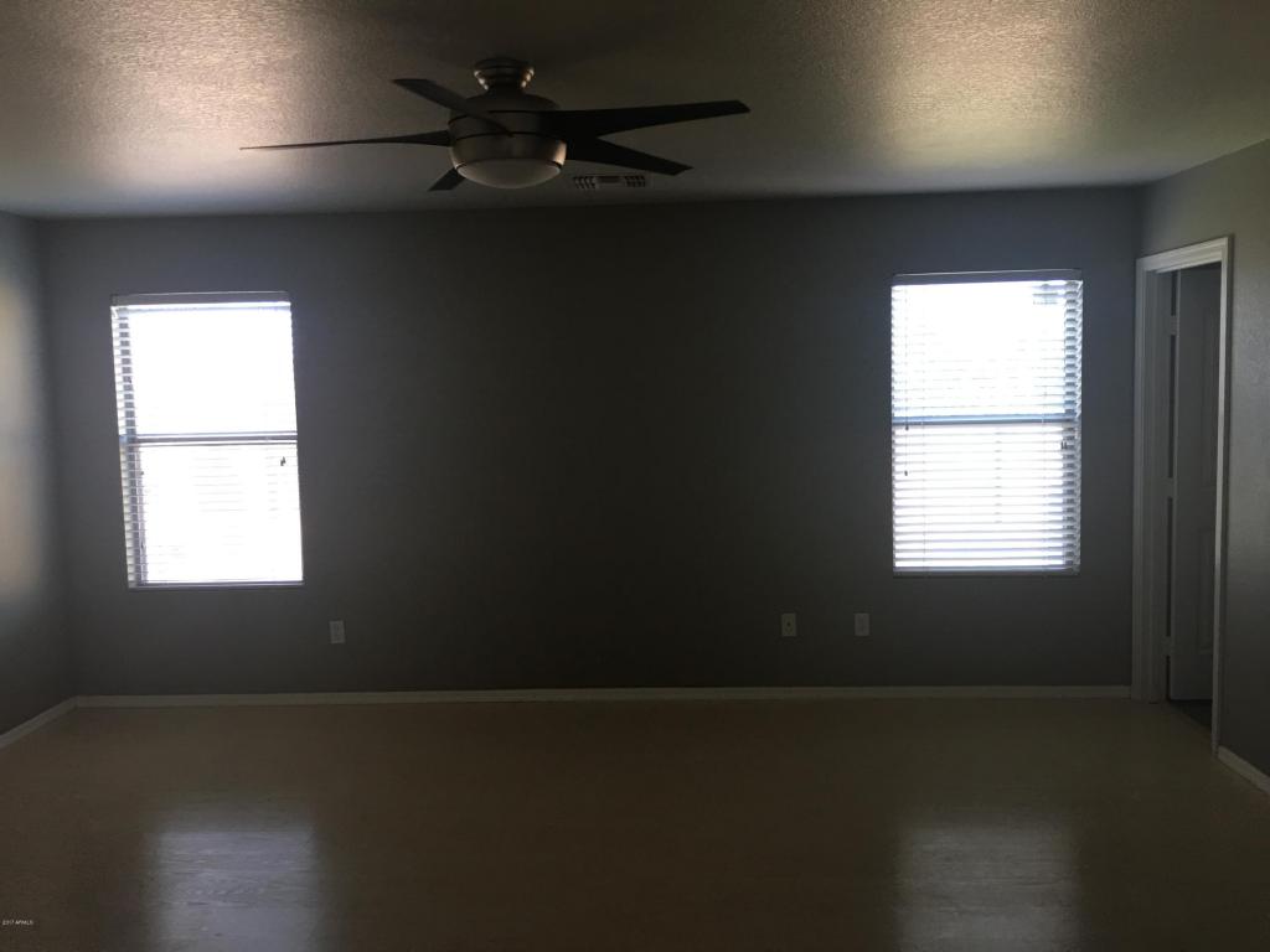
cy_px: 476
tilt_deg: -4.9
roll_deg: +1.7
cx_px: 635
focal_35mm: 29
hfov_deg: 61.7
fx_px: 1064
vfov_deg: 48.2
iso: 32
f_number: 2.2
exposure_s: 1/30
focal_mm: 4.15
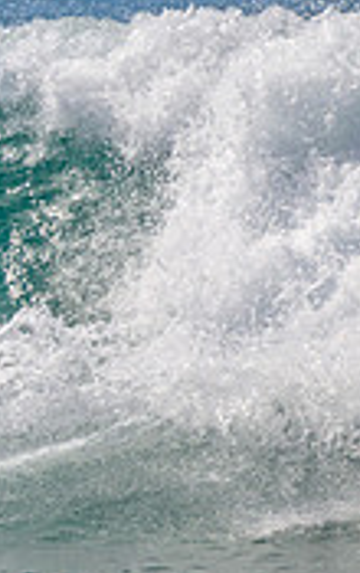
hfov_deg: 0.5
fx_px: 42149
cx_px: -458
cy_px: 365
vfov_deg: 0.8
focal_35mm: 2696
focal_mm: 800
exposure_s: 1/2000
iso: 1000
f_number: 11
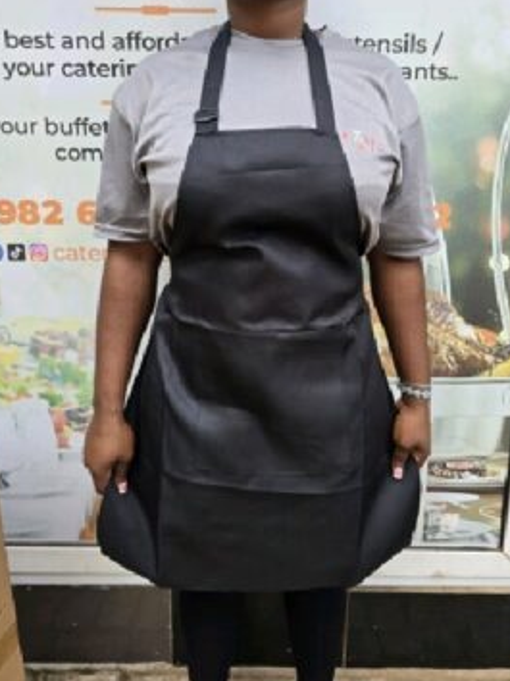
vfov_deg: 67.1
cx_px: 275
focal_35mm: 26
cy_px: 300
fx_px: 511
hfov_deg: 53.0
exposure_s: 1/182
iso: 25
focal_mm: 6.3
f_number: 1.7
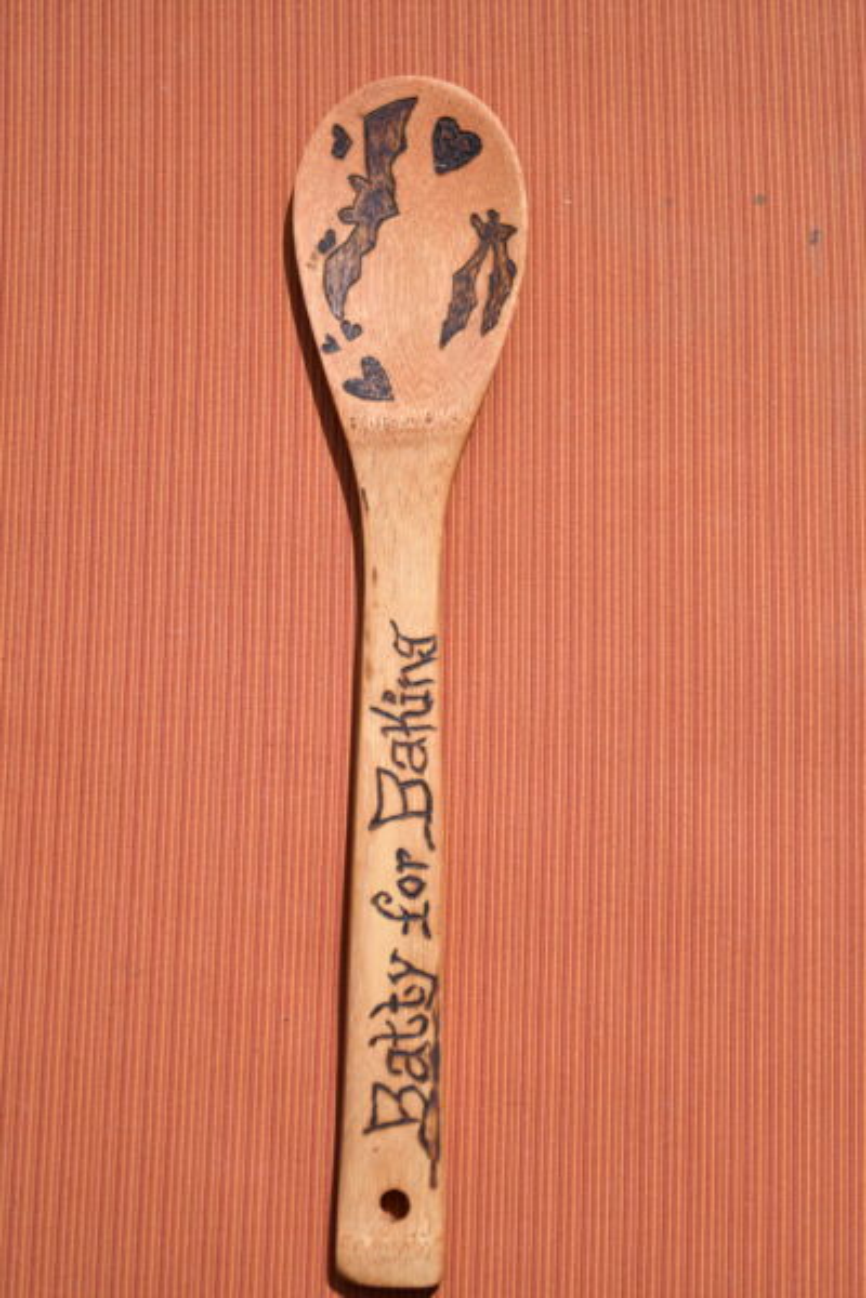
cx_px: 433
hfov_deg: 23.8
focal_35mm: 57
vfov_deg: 35.1
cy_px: 649
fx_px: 2057
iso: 200
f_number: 5
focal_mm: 38
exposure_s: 1/1600
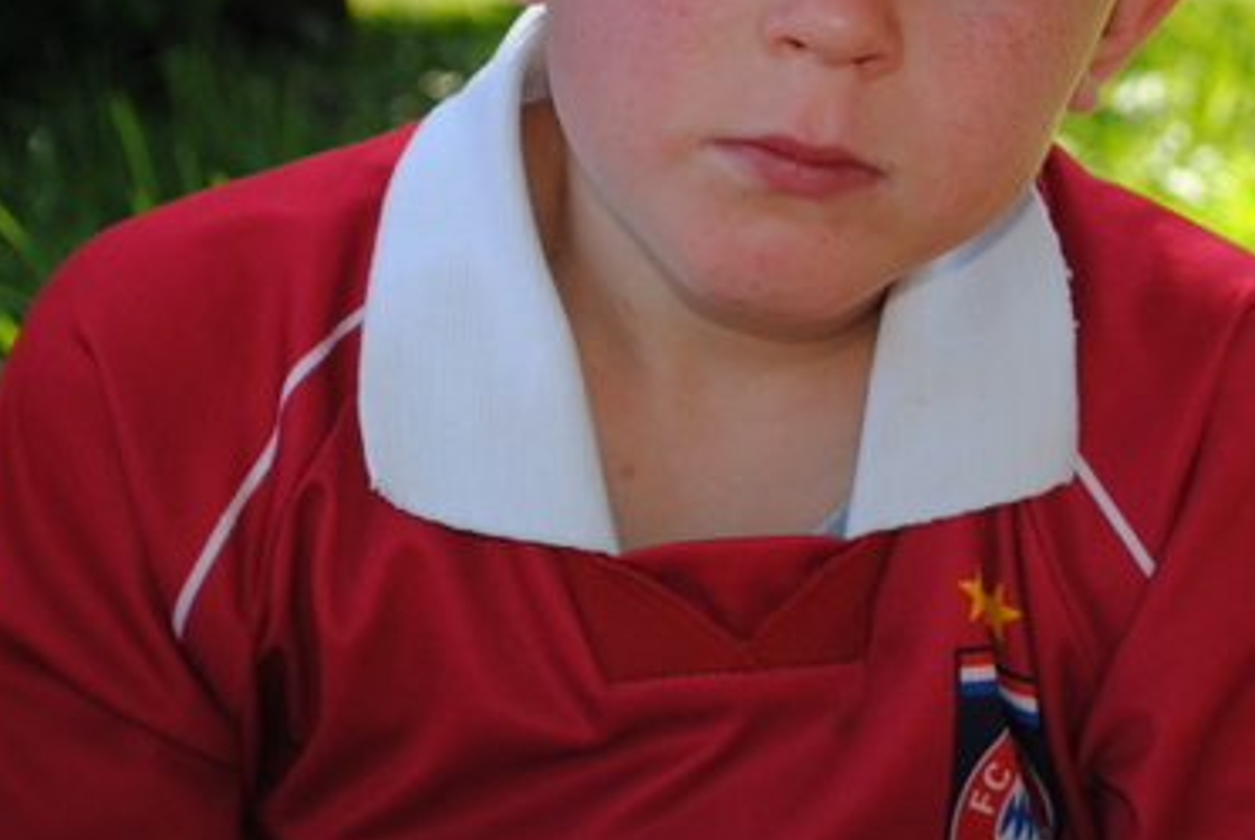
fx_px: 4956
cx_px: 877
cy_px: -51
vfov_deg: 9.6
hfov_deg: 14.4
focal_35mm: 142
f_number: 5.3
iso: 110
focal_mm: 44
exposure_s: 1/125
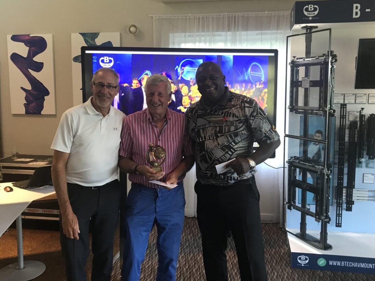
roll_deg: +0.4
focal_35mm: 35
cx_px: 190
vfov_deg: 40.7
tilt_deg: -6.7
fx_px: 379
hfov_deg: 52.6
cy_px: 132
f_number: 1.8
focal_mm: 3.99
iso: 32
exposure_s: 1/20
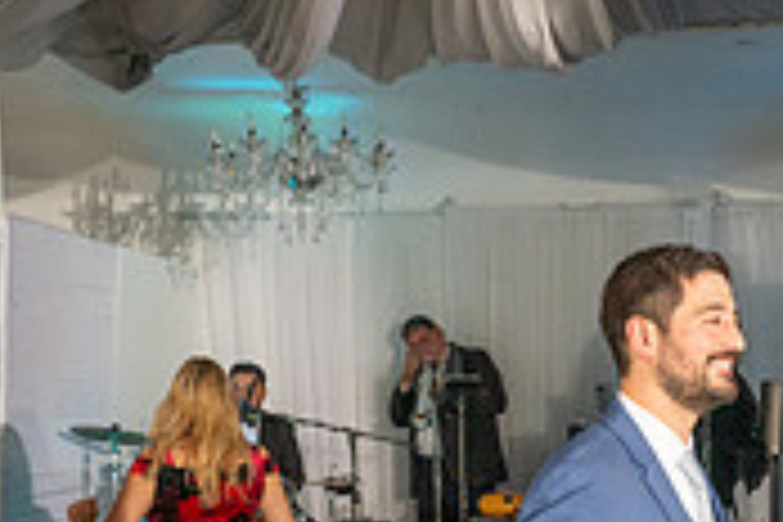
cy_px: 650
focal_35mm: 80
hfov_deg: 24.8
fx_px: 1740
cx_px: 675
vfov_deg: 16.3
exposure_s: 1/160
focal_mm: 24
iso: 1000
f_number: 4
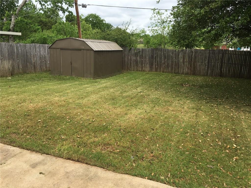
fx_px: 210
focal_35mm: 29
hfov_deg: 61.7
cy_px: 94
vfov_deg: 48.2
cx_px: 126
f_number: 2.2
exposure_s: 1/1115
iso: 25
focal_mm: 4.15
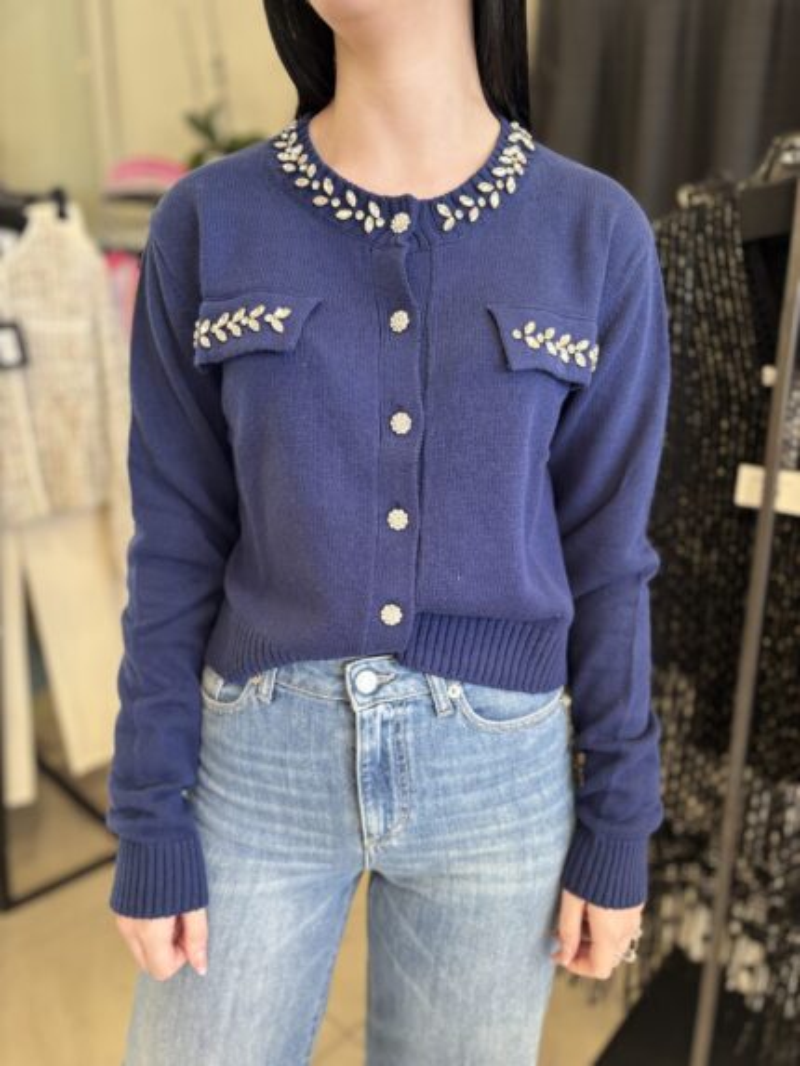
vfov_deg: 67.3
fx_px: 801
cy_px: 533
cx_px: 400
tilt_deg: -16.6
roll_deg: -1.4
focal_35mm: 26
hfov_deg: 53.1
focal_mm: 5.96
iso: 125
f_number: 1.6
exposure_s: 1/100
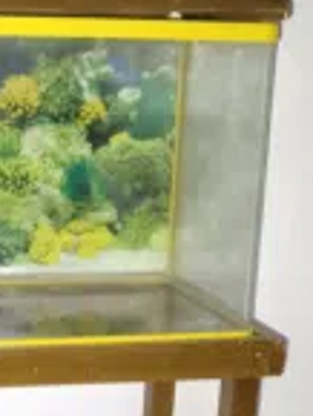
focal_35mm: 88
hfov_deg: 16.6
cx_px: 32
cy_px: 356
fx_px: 1059
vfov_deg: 21.8
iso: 2000
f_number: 1.7
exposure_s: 1/25
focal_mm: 4.7
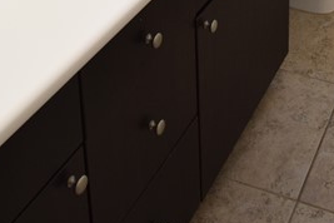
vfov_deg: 16.8
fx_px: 566
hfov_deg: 31.2
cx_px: 306
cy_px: -219
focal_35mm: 61
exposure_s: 1/50
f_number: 5.6
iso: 400
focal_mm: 10
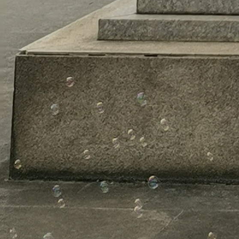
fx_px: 1781
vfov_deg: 6.7
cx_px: 574
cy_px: -568
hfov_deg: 7.2
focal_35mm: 228
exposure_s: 1/1992
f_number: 1.8
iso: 50
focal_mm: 4.75
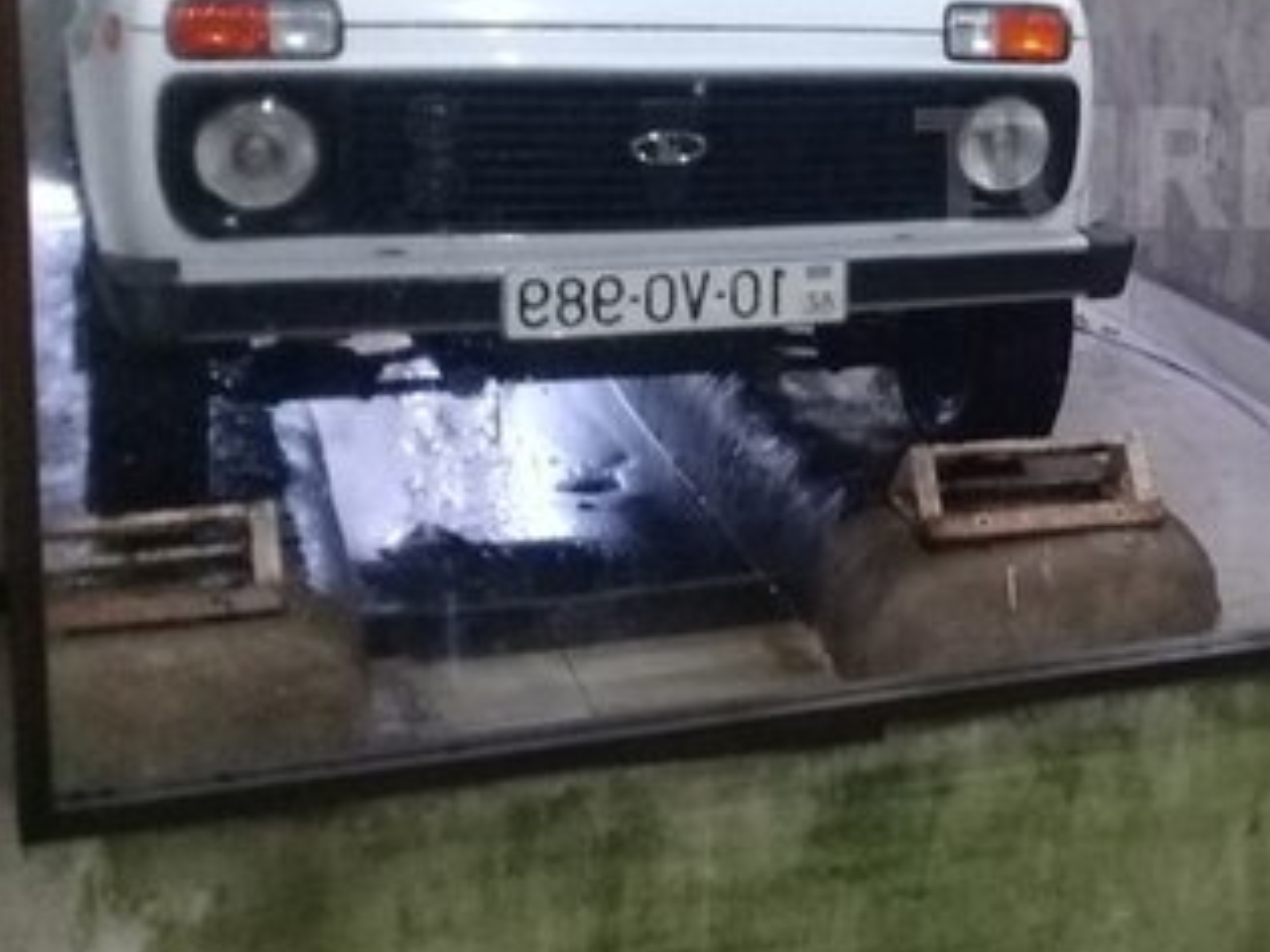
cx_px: 1326
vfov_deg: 22.2
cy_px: 167
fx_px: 2384
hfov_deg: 27.7
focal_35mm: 65
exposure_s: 1/17
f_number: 2.2
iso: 250
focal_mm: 3.3
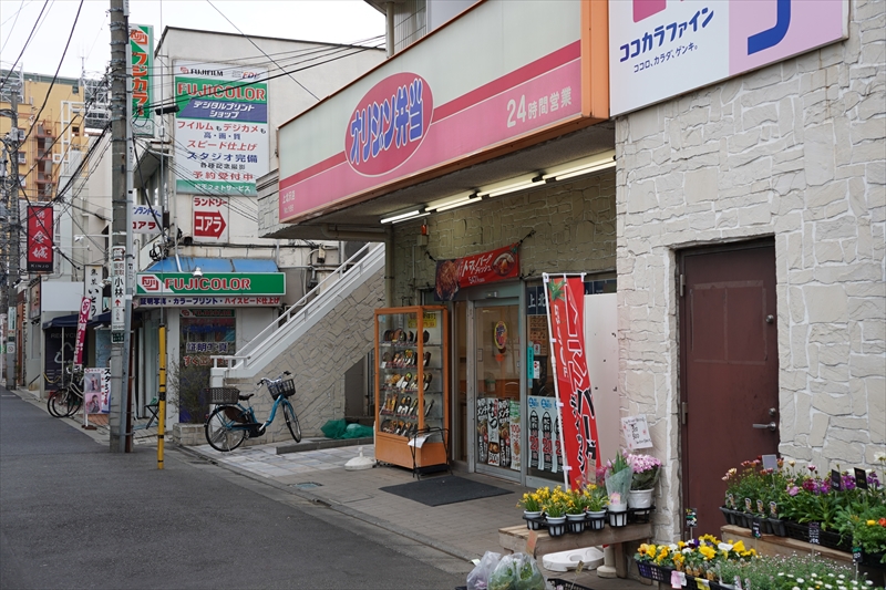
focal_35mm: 43
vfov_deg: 31.2
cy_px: 295
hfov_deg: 45.4
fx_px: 1058
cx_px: 443
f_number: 4.5
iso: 100
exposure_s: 1/160
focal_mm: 29
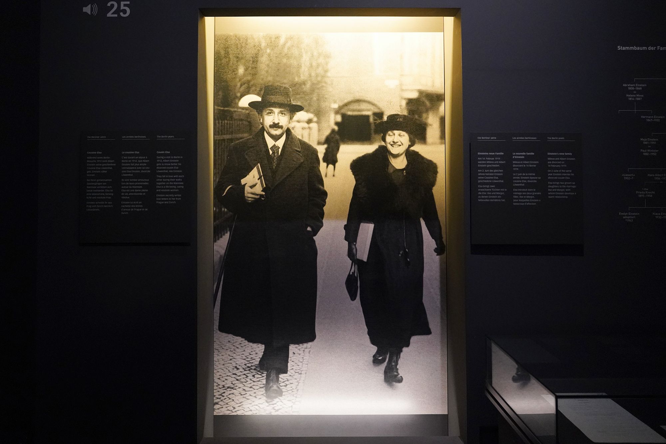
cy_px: 222
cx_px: 333
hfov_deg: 73.7
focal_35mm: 24
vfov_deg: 53.1
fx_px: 444
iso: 5000
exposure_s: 1/80
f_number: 3.5
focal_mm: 24
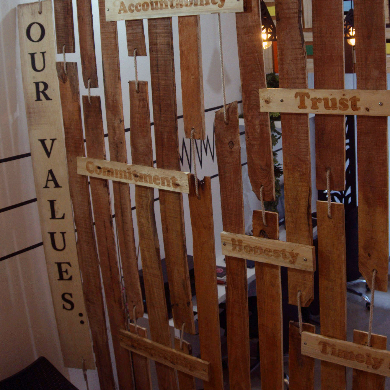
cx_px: 249
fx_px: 574
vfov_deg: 36.9
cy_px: 114
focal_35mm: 45
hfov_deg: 37.3
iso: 1600
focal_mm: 16
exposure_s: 1/160
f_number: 3.5
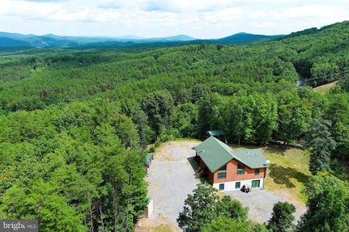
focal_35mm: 29
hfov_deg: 63.7
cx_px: 174
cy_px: 116
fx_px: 281
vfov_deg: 44.9
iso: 100
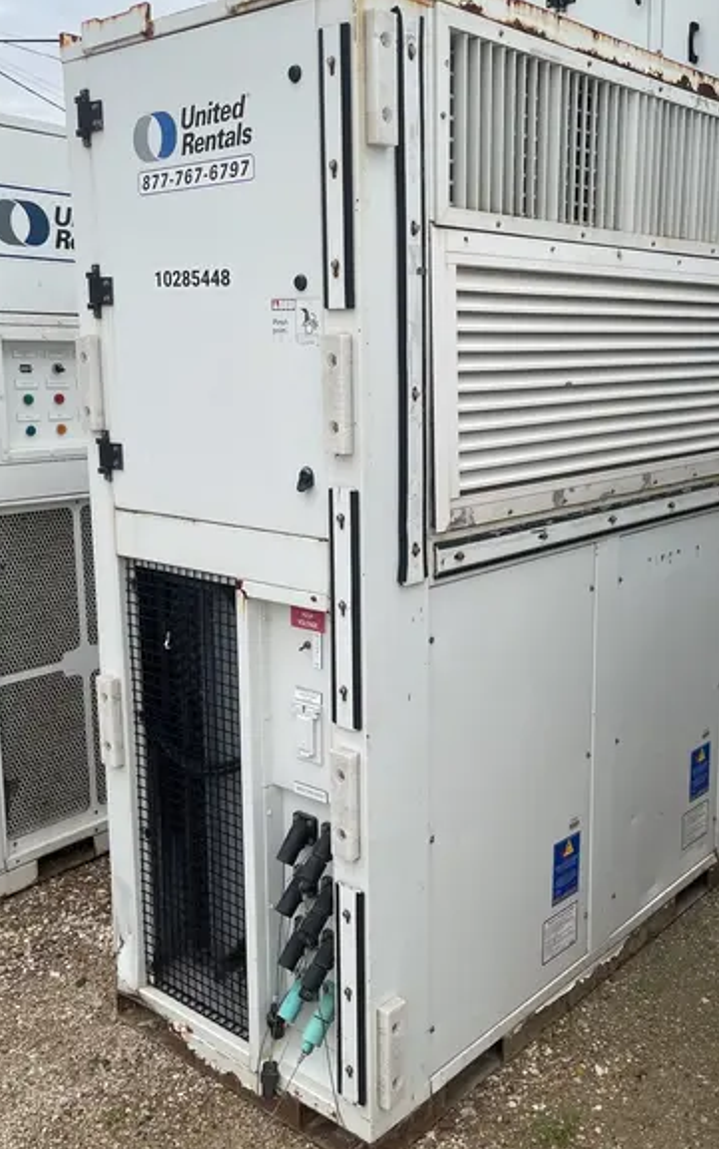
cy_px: 547
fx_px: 1097
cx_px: 430
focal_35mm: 35
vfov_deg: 55.3
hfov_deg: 36.2
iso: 32
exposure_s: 1/1247
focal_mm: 4.2
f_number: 1.6
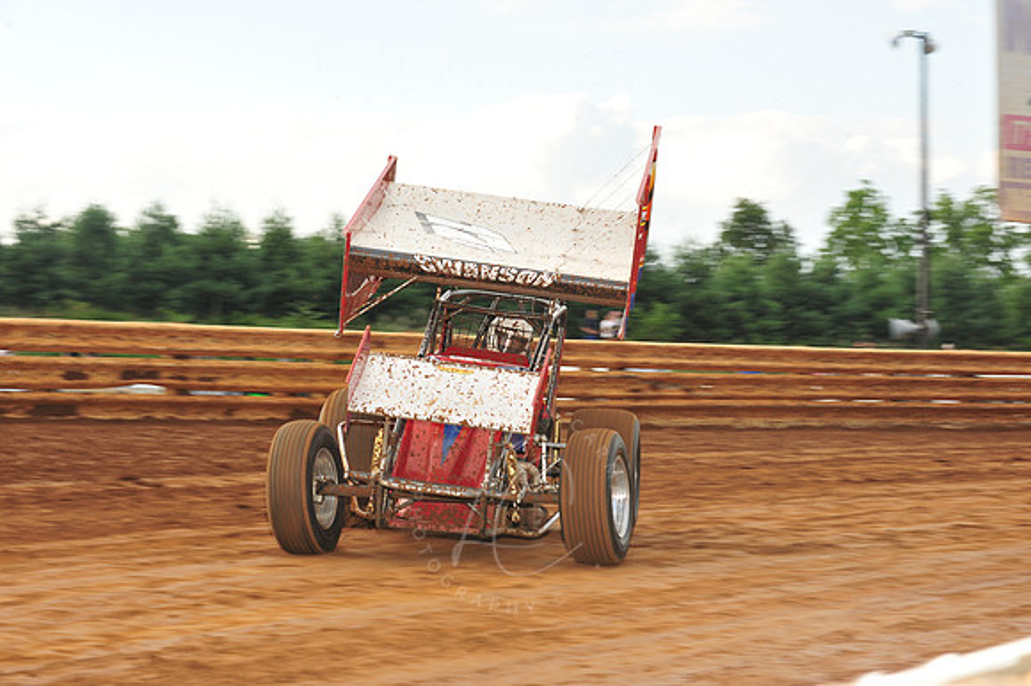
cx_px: 516
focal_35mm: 100
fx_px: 2862
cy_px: 343
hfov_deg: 20.4
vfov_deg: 13.7
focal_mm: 100
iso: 640
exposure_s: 1/320
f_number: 9
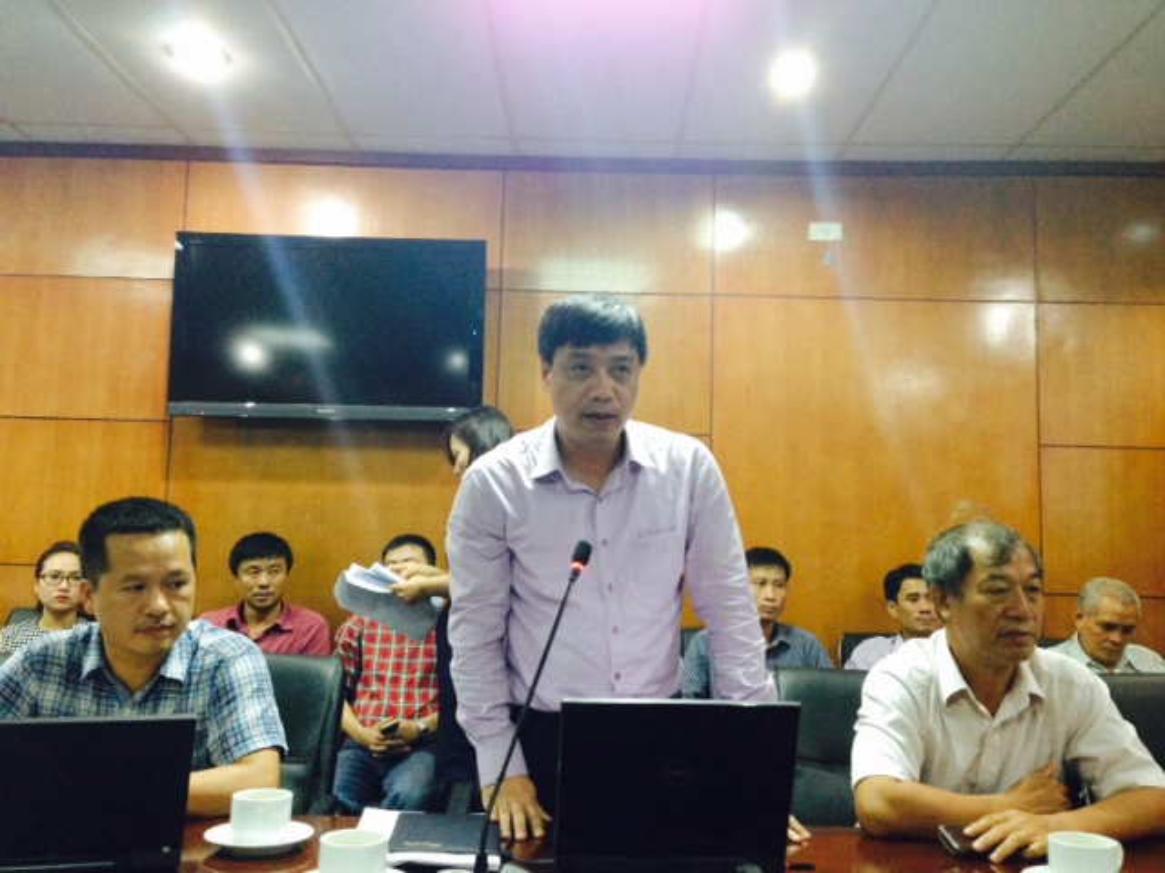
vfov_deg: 42.9
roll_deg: -3.0
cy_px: 436
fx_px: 1111
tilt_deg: +7.0
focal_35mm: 33
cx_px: 582
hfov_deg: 55.4
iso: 250
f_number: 2.4
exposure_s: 1/20
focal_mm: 4.12
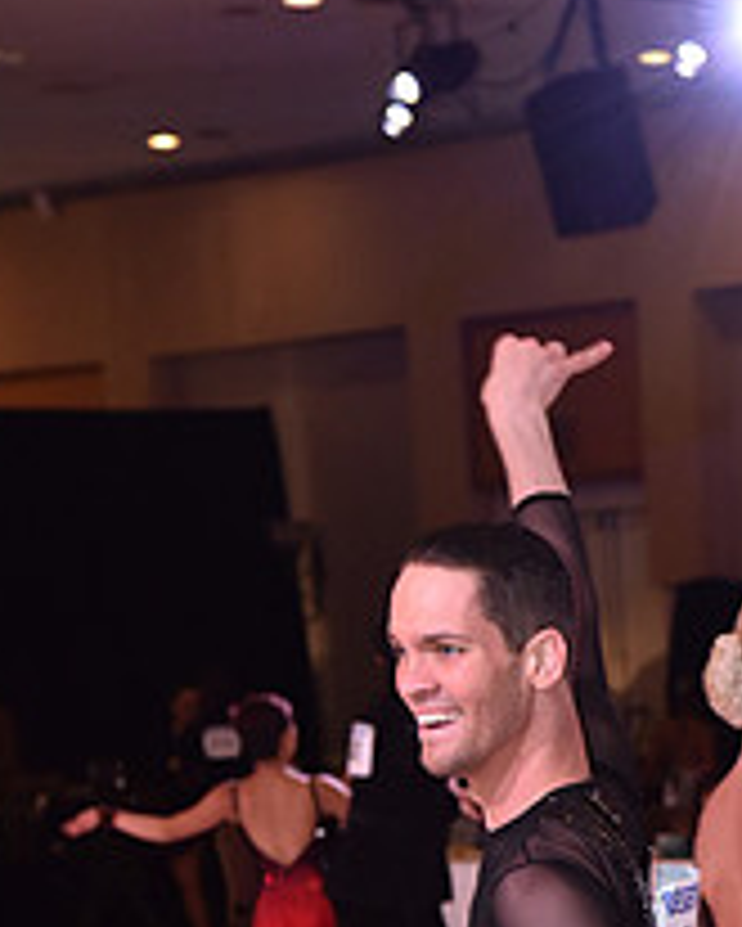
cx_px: 803
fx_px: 5075
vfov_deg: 10.3
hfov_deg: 8.3
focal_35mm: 185
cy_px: 1125
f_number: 5.6
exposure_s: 1/250
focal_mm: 70
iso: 2000
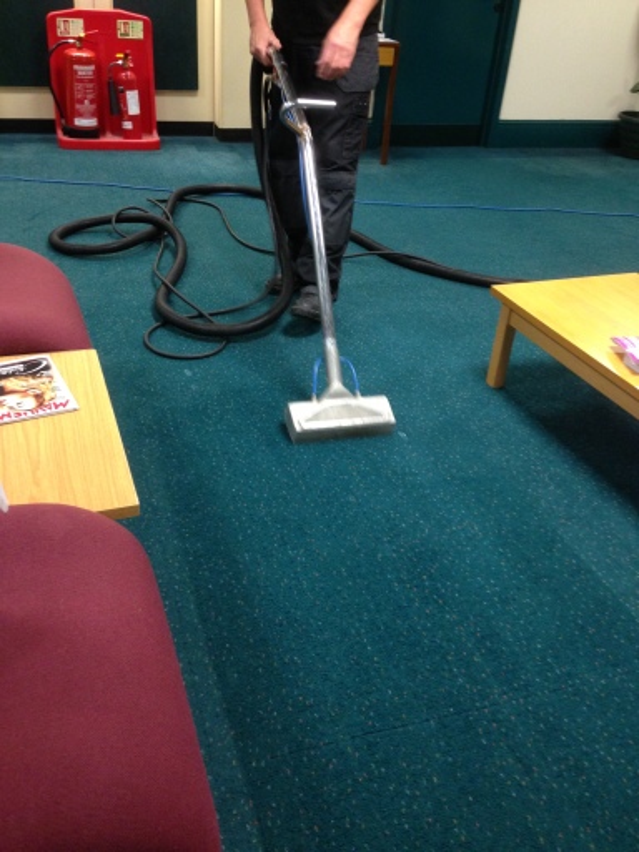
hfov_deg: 42.9
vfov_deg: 55.4
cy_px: 426
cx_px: 320
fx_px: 812
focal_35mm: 33
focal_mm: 4.13
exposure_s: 1/20
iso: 200
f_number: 2.4
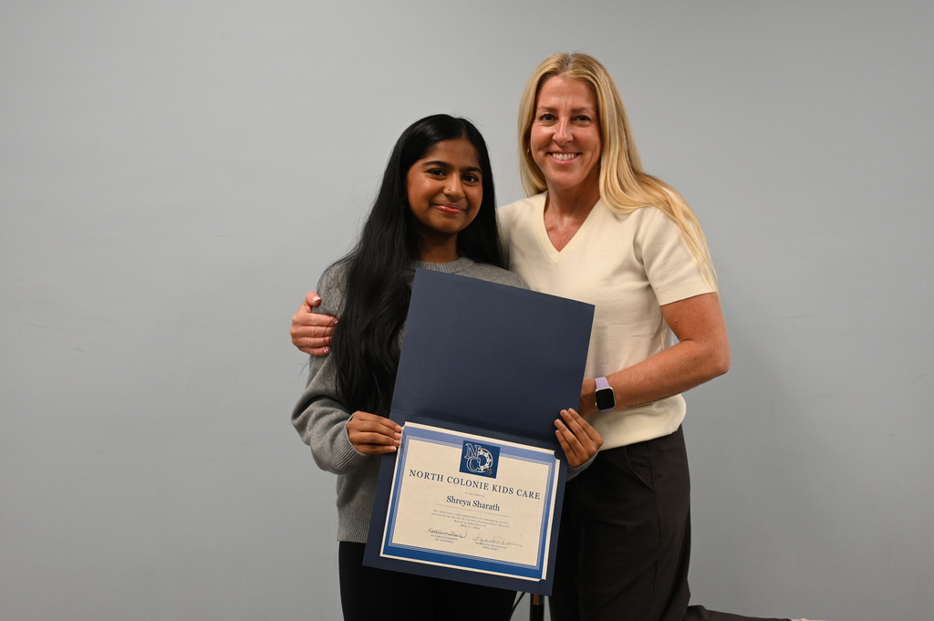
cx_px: 467
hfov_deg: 48.5
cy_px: 310
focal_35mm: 40
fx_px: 1037
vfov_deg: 33.3
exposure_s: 1/125
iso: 2500
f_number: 4
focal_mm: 40
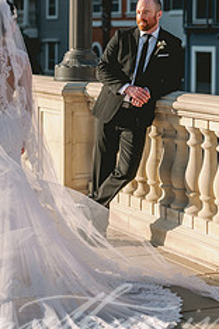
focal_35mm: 96
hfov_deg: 14.2
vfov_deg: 21.0
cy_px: 66
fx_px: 876
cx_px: 91
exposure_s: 1/6400
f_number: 2
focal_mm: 50
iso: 50
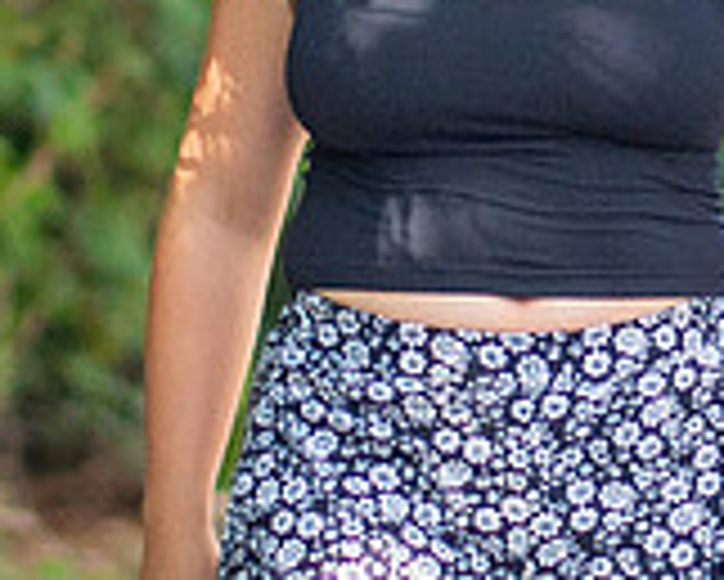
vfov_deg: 3.6
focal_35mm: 427
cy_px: -285
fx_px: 9155
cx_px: 453
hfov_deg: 4.5
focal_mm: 58
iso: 2000
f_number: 1.8
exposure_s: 1/1600
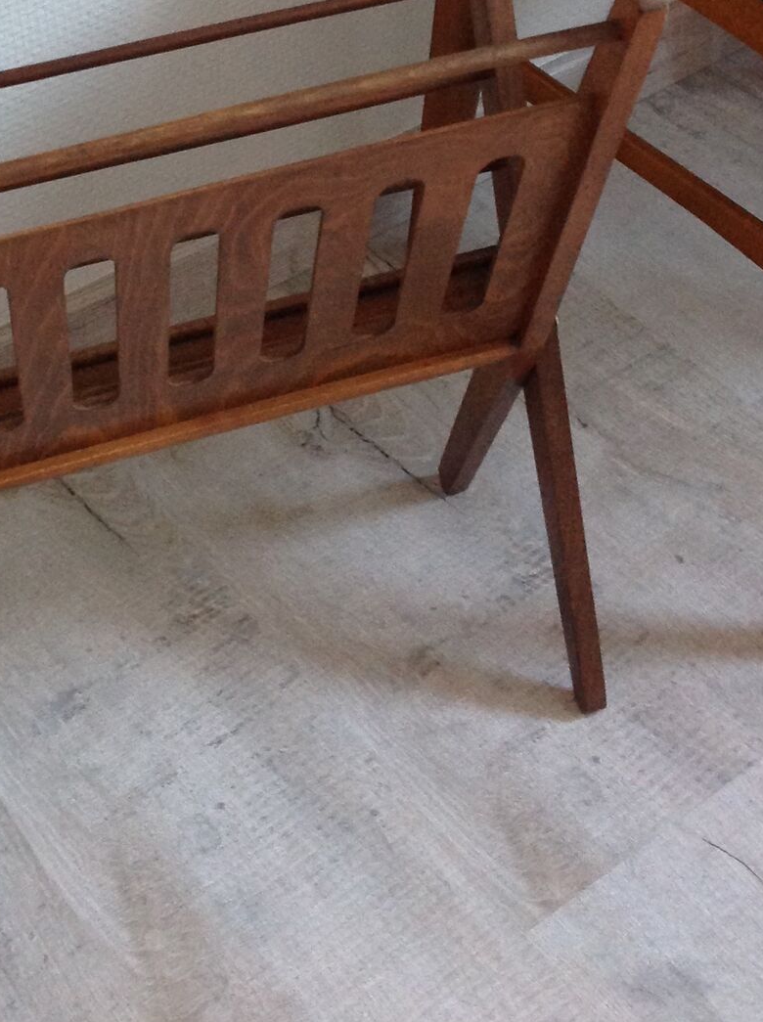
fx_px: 1975
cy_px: 68
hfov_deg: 21.7
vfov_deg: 27.8
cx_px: 219
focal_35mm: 67
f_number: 2.4
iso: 250
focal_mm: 4.28
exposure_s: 1/15
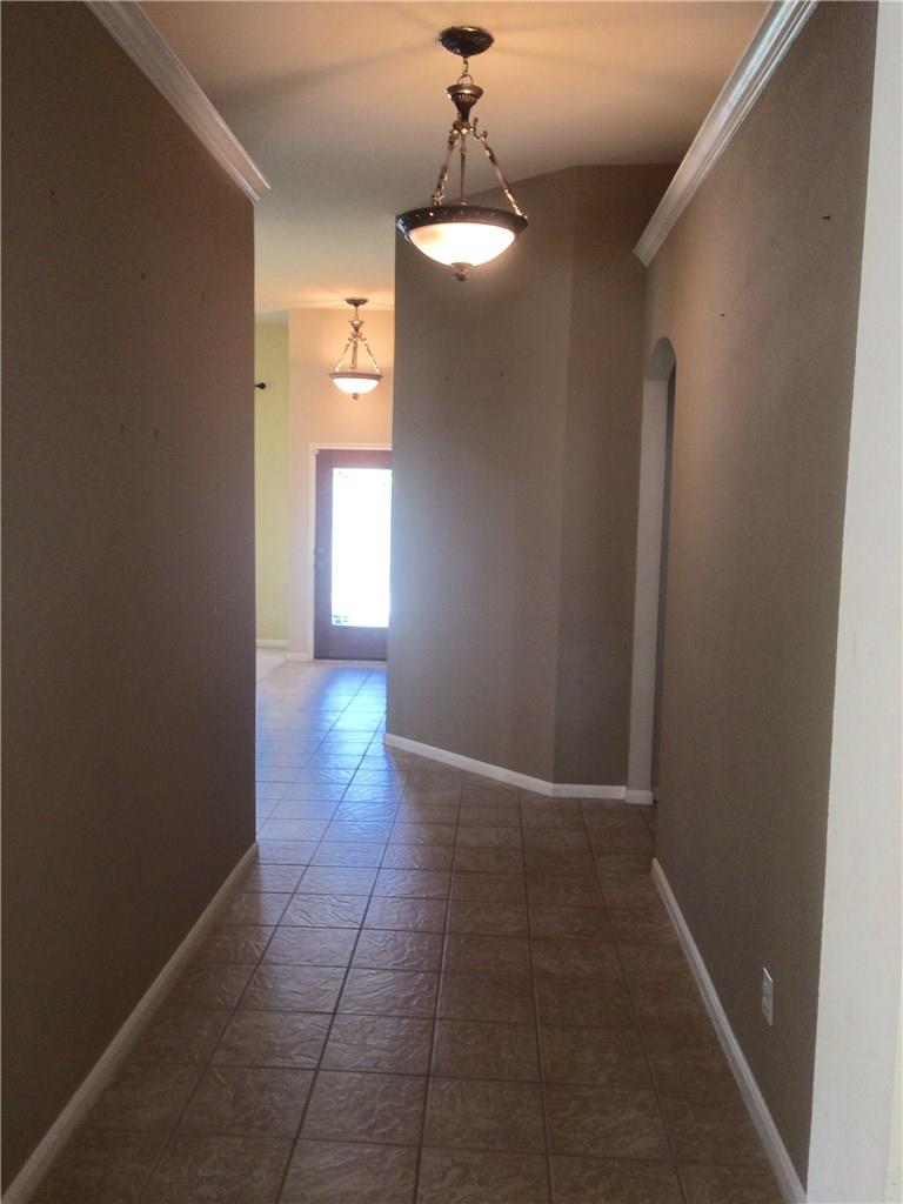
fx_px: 1009
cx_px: 452
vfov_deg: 61.7
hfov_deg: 48.2
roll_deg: +0.5
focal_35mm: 29
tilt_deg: -6.4
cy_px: 602
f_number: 2.2
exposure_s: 1/30
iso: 50
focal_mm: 4.15
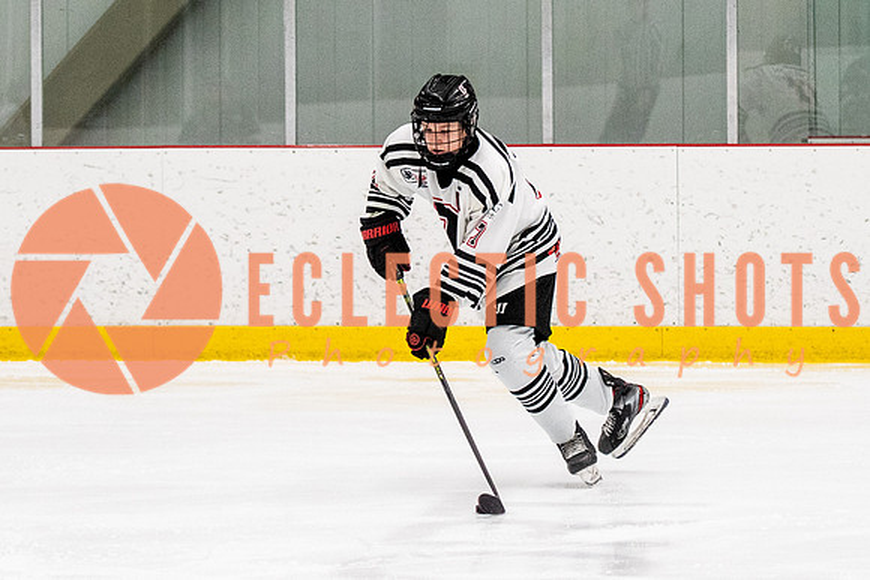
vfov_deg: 6.0
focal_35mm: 227
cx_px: 435
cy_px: 69
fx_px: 5499
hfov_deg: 9.0
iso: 1600
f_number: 2.8
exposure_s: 1/800
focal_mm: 80
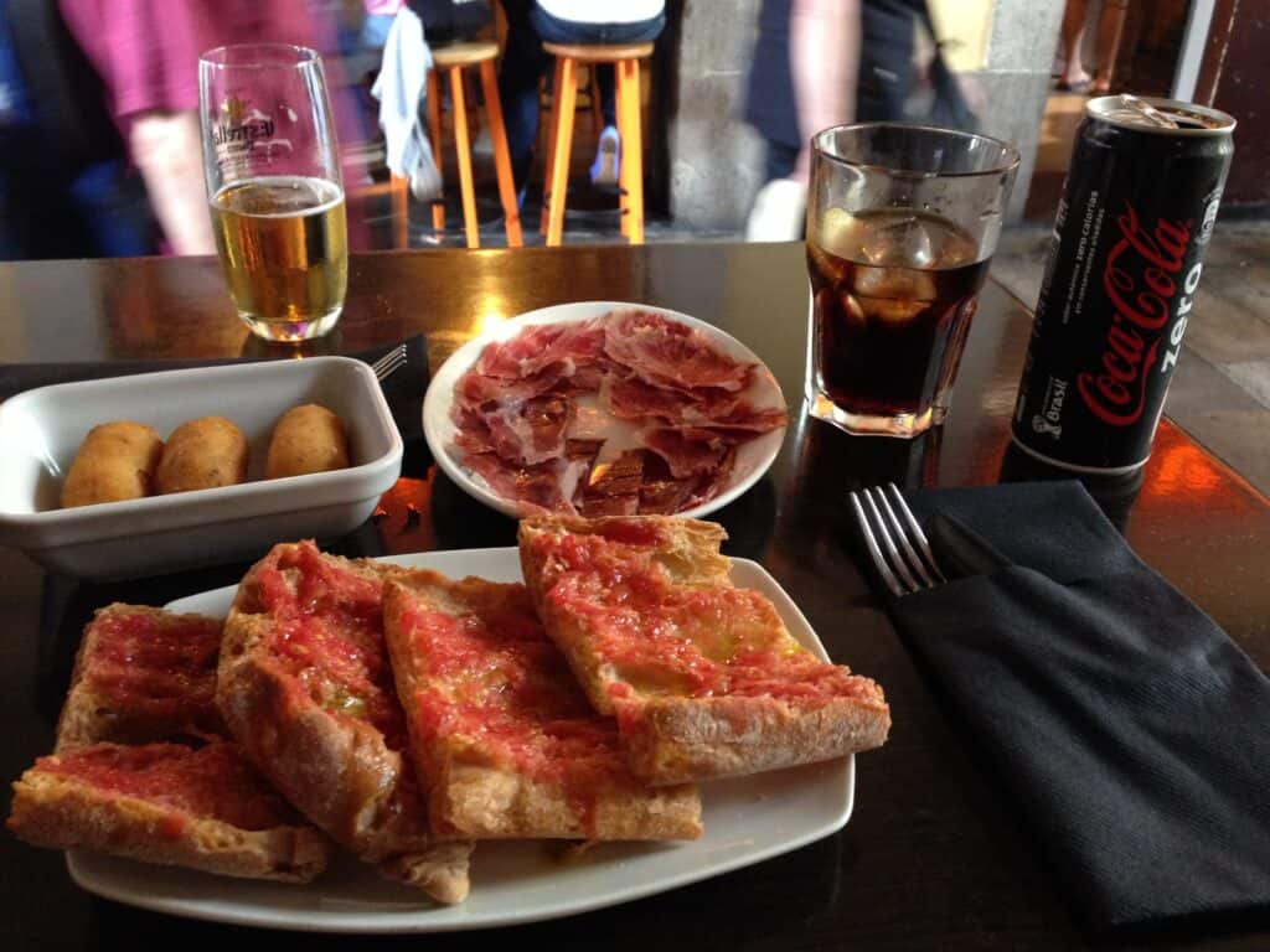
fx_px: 1211
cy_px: 476
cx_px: 635
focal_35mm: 33
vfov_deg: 42.9
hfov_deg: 55.4
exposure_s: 1/20
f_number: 2.4
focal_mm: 4.12
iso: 320
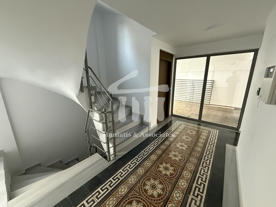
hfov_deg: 102.1
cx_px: 138
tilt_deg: -12.9
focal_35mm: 14
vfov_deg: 85.7
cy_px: 104
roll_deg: +0.0
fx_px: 112
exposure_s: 1/60
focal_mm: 2.22
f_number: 2.2
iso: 800
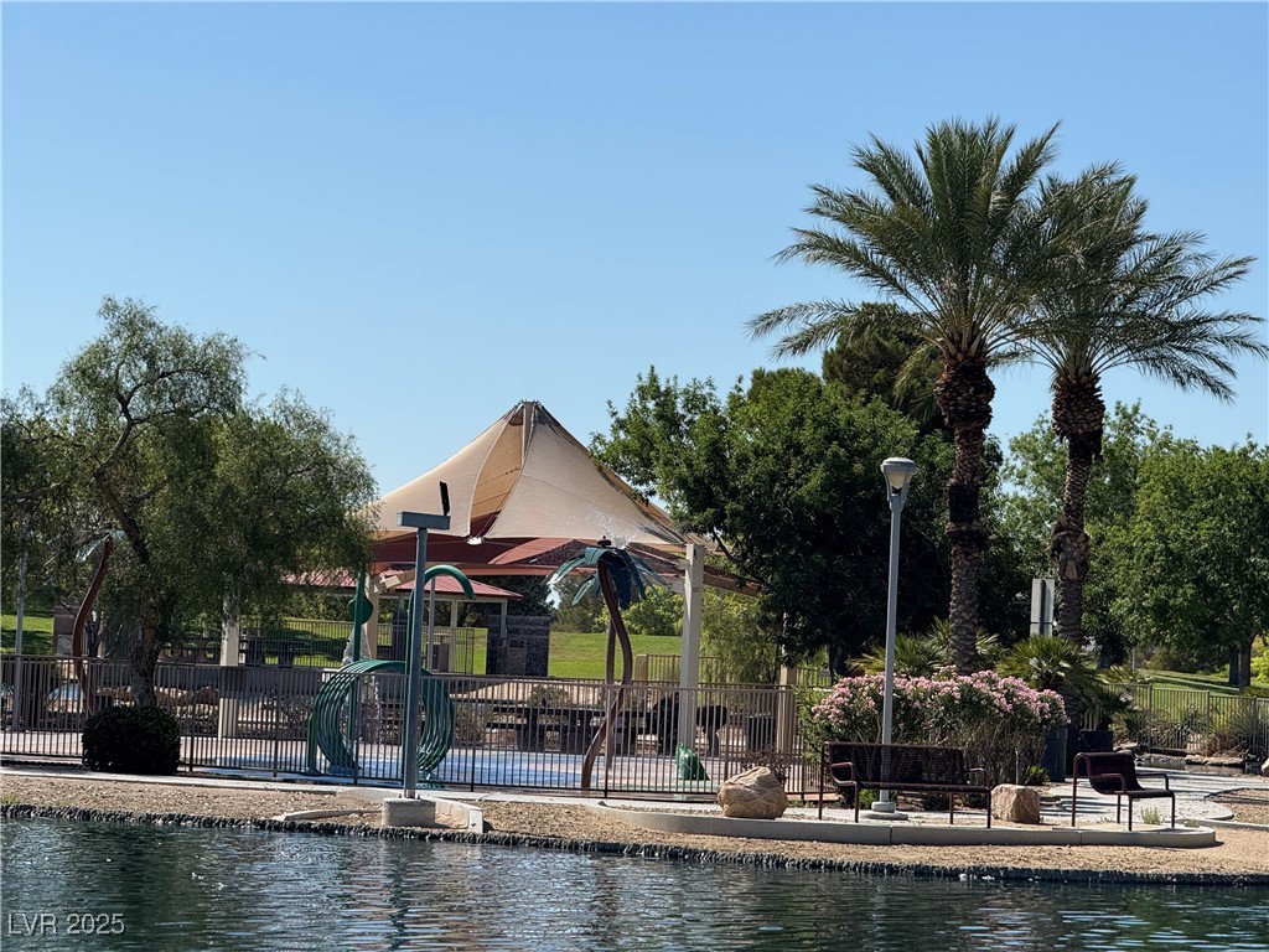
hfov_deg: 16.4
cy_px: 476
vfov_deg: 12.3
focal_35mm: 120
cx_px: 634
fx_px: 4399
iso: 50
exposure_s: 1/2212
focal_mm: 15.66
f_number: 2.8
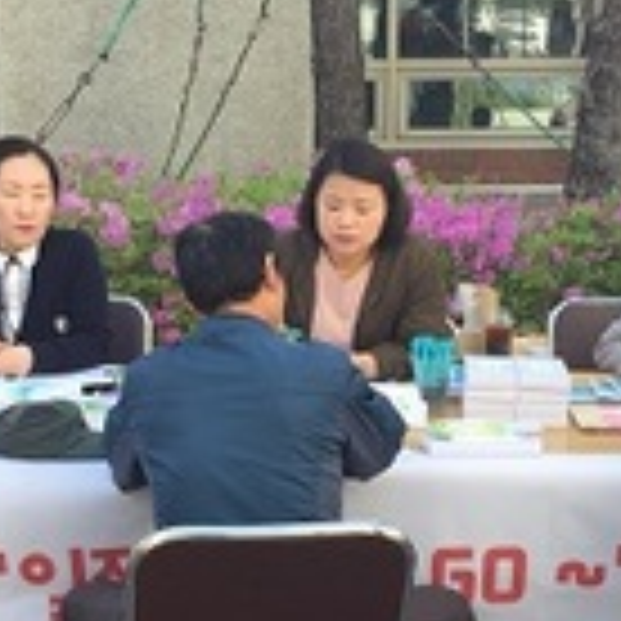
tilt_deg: -8.9
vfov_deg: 19.1
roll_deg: +0.4
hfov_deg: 19.1
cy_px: 387
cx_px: 248
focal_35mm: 91
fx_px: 1847
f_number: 2.2
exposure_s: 1/247
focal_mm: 4.15
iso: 32
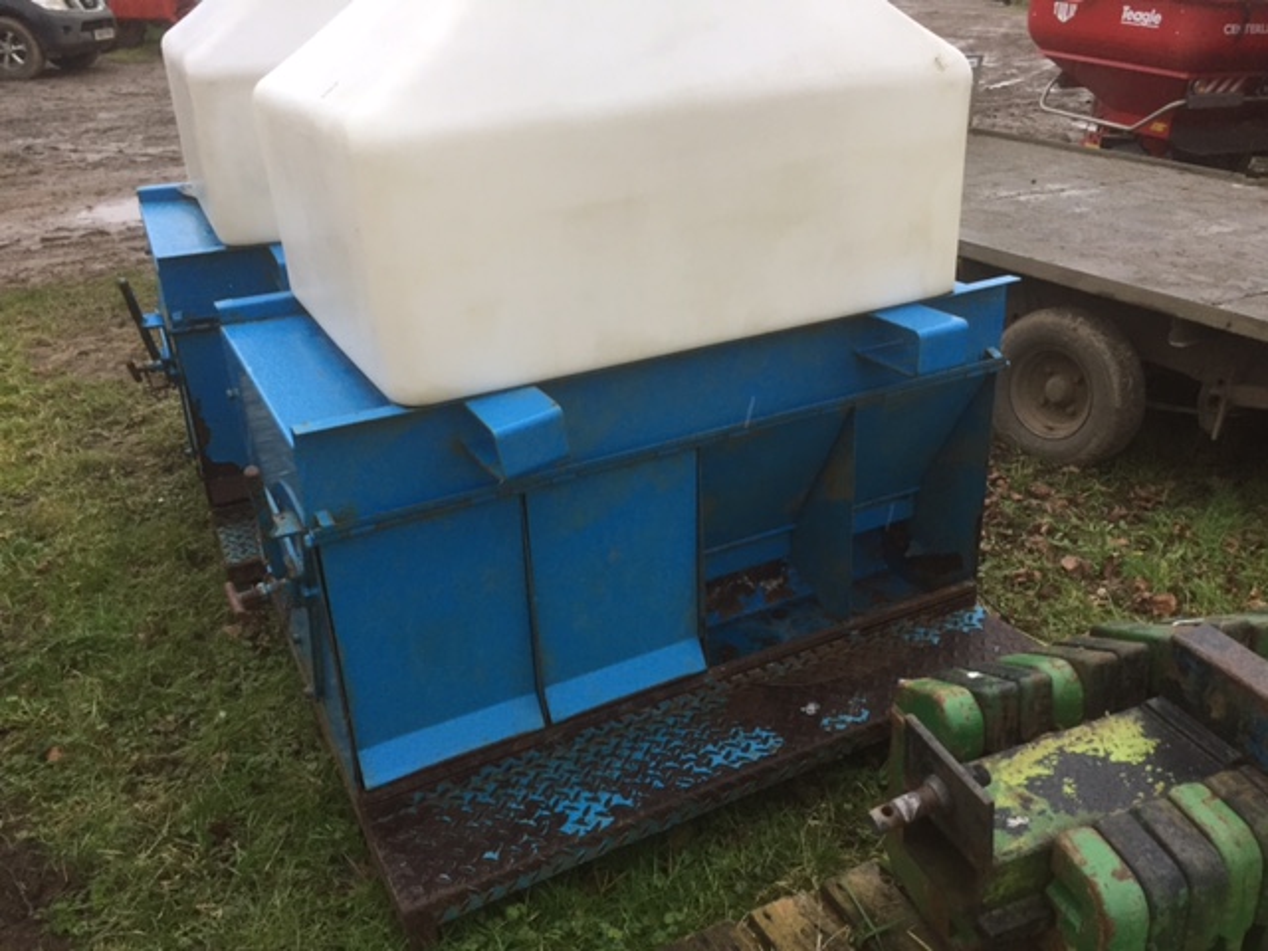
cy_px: 476
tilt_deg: -25.3
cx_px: 634
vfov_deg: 48.2
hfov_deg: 61.7
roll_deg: +0.2
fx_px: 1062
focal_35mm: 29
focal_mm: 4.15
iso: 80
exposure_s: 1/33
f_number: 2.2
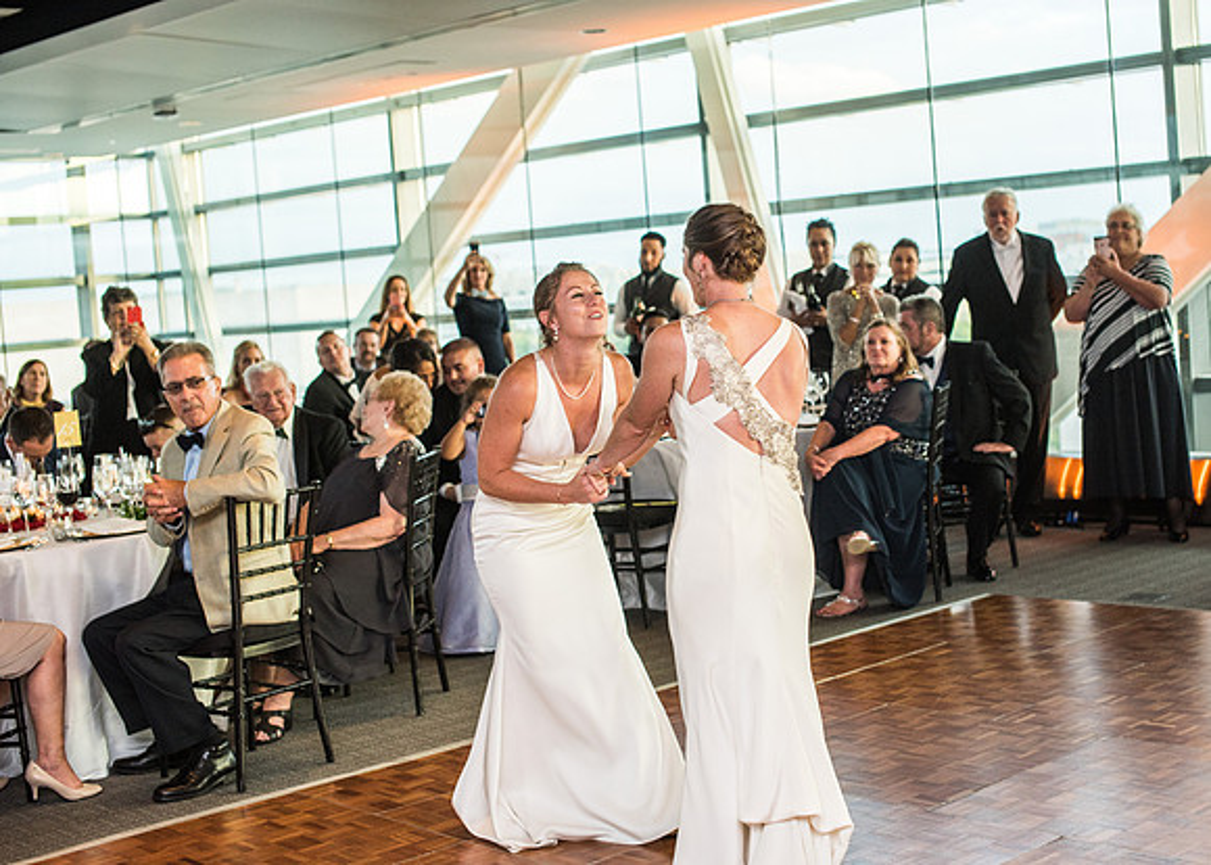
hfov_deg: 35.0
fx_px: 1918
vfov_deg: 25.4
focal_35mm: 56
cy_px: 404
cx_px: 690
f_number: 3.2
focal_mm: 50
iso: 500
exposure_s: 1/200
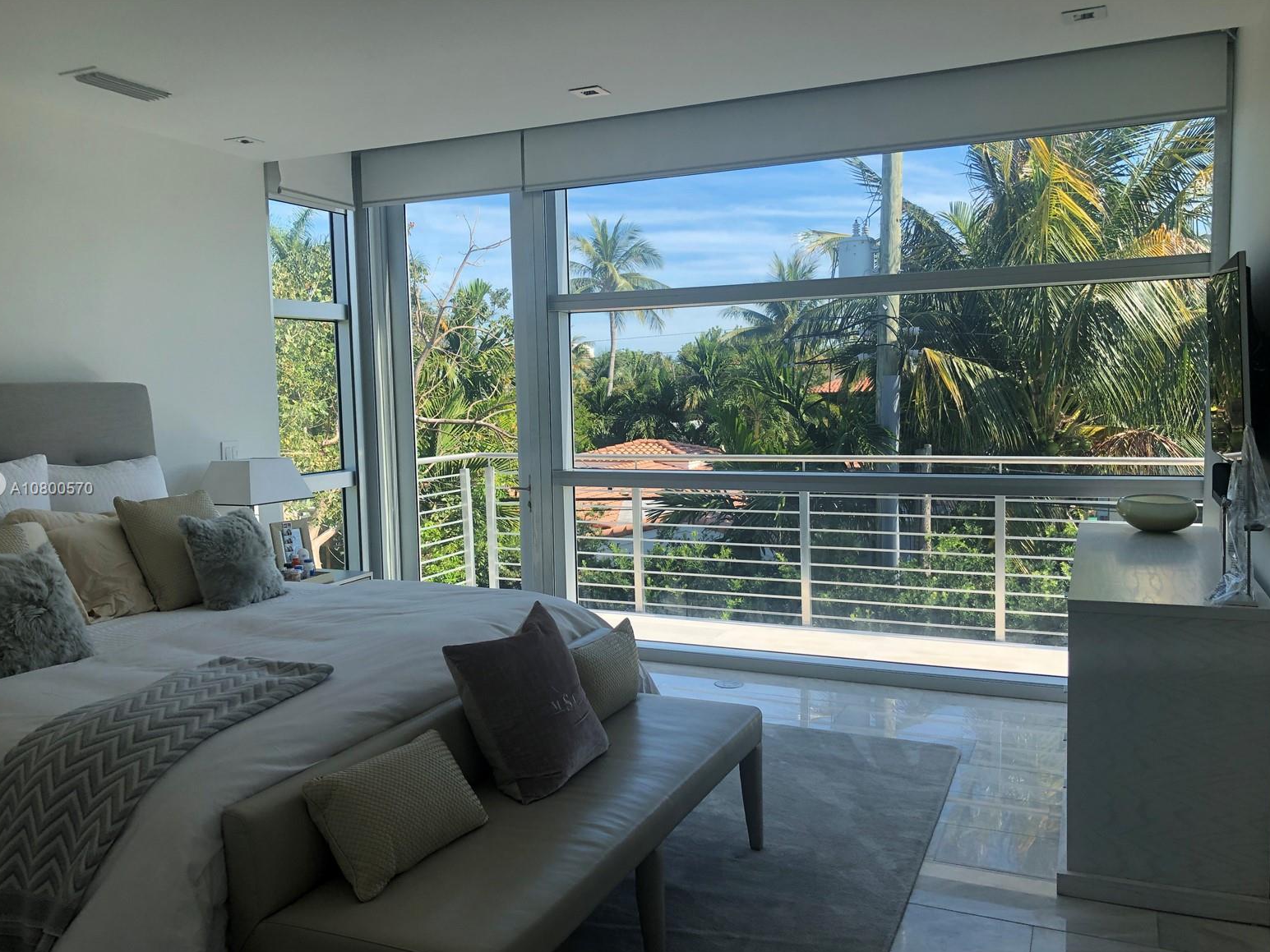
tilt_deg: -5.8
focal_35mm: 29
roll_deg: +1.0
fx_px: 1064
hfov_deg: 61.6
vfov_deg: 48.2
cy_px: 490
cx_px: 621
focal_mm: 3.99
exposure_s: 1/759
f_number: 1.8
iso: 20
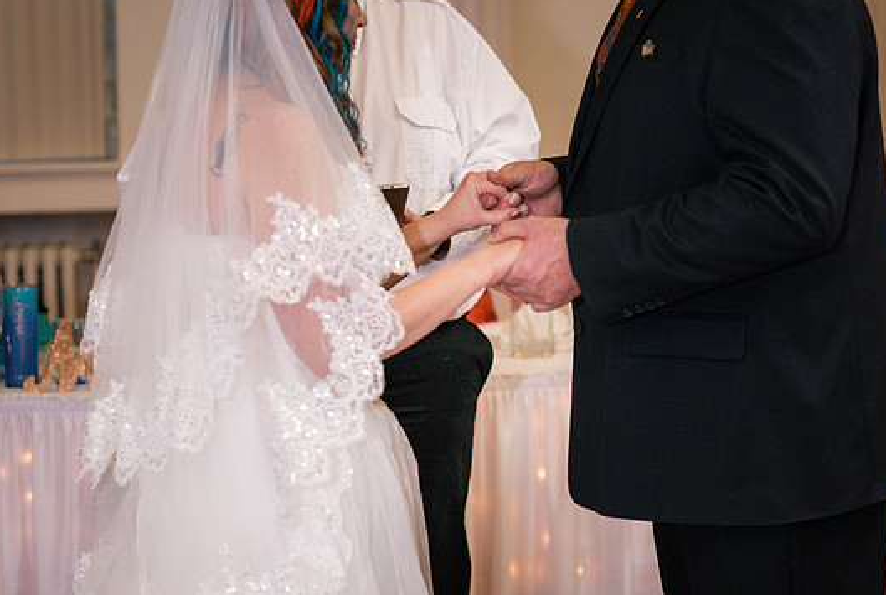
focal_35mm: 123
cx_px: 501
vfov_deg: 11.2
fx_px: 3033
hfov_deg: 16.6
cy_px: 395
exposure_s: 1/200
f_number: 3.2
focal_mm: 85
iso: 800
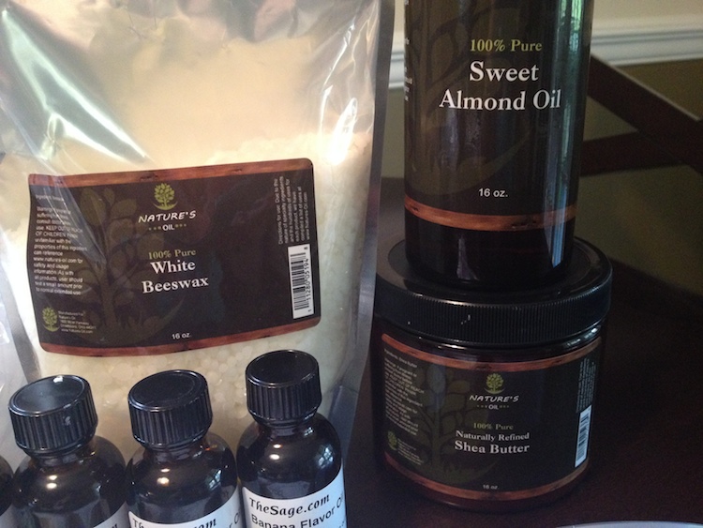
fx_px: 711
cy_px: 264
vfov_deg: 40.7
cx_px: 352
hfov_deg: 52.6
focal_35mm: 35
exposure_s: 1/20
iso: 320
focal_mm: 4.28
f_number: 2.4
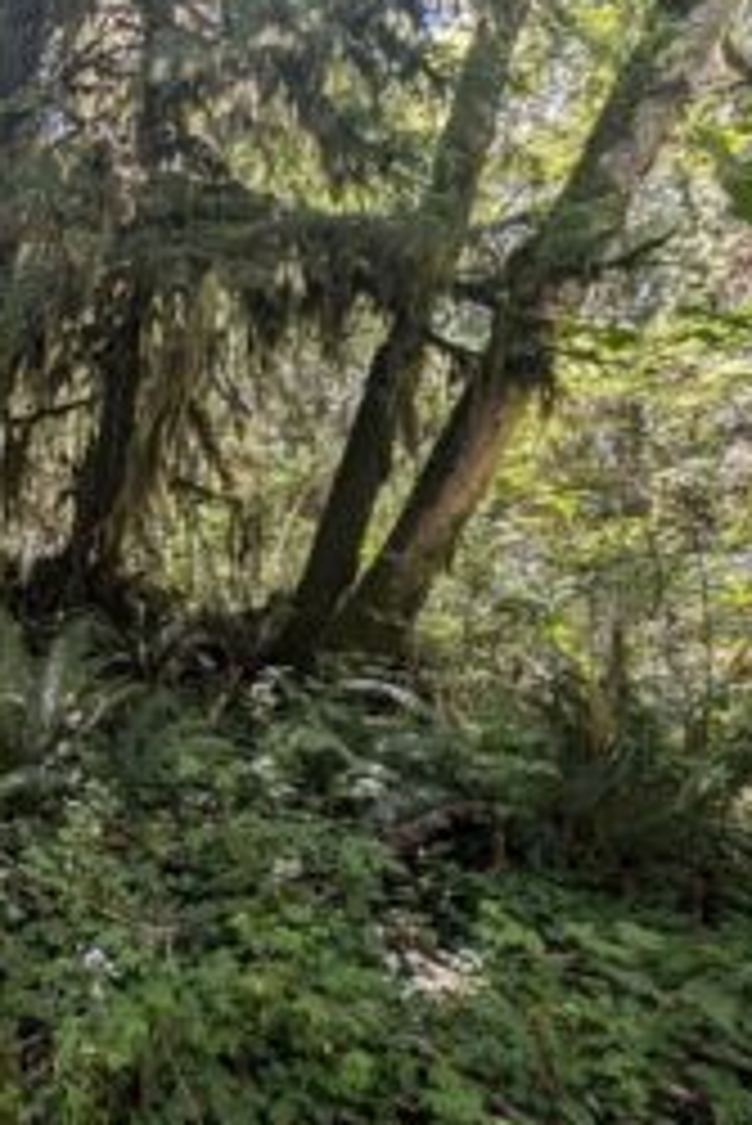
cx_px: 23
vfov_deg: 83.7
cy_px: 614
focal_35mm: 20
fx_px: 626
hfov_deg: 51.4
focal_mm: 2.23
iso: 110
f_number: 1.95
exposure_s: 1/127
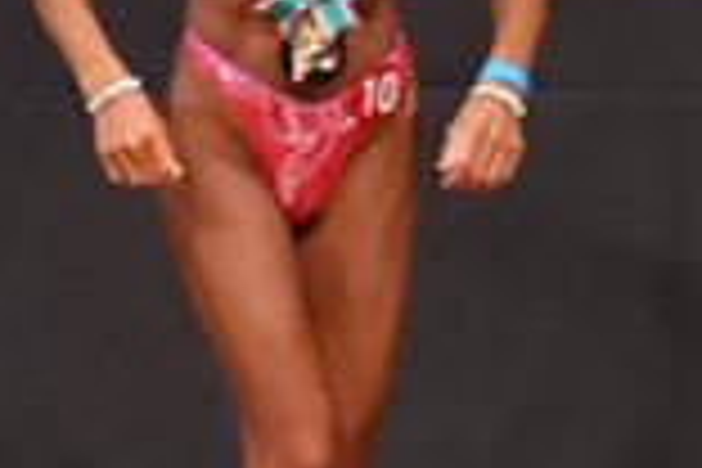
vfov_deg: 1.4
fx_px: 19576
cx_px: -934
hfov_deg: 2.0
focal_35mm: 1004
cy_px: 378
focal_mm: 135
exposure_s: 1/400
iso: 7200
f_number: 5.6
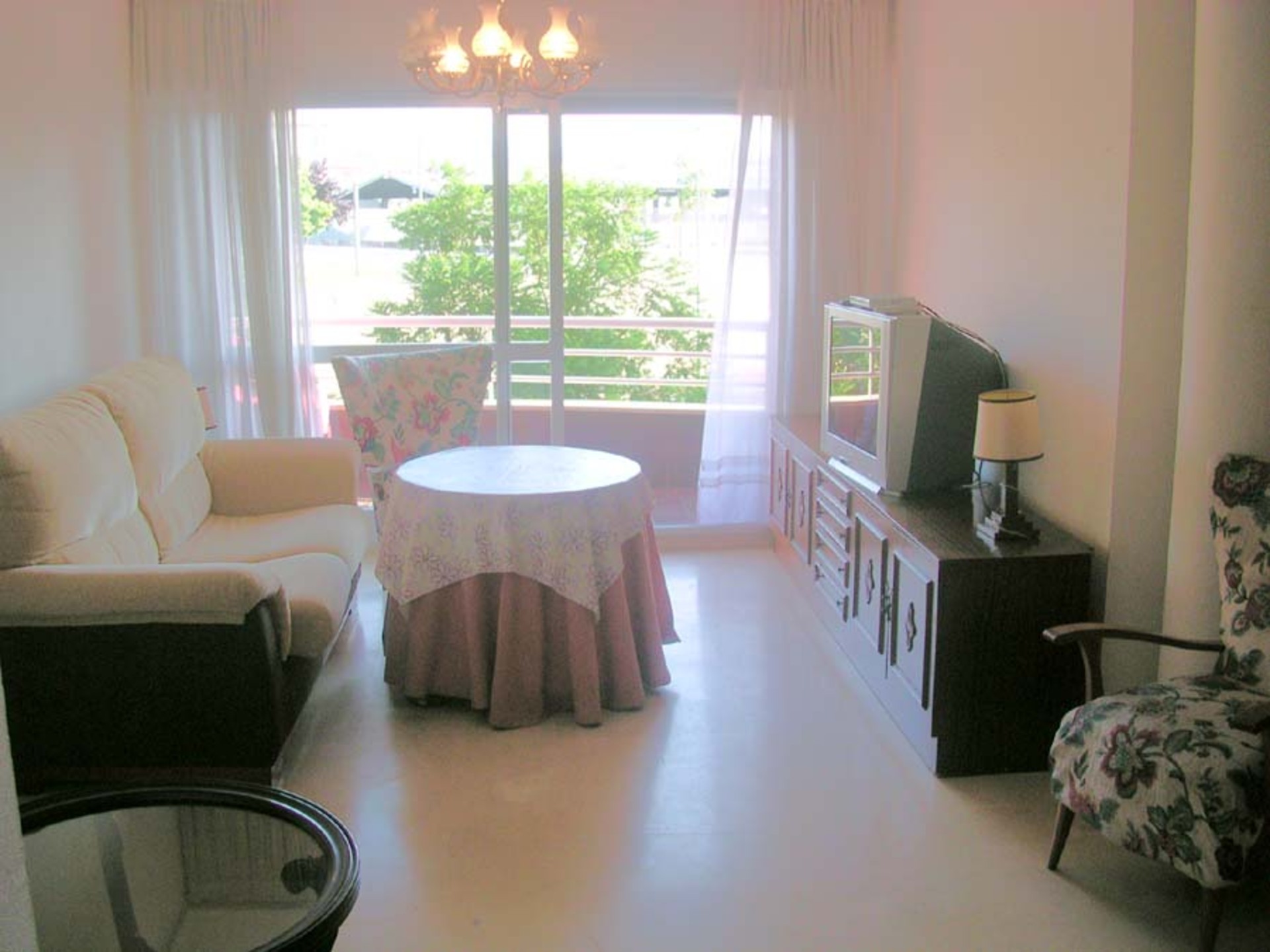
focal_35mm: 37
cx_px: 635
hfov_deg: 50.1
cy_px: 476
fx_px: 1357
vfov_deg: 38.7
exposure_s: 1/69.5
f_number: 2.7
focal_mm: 5.6
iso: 100
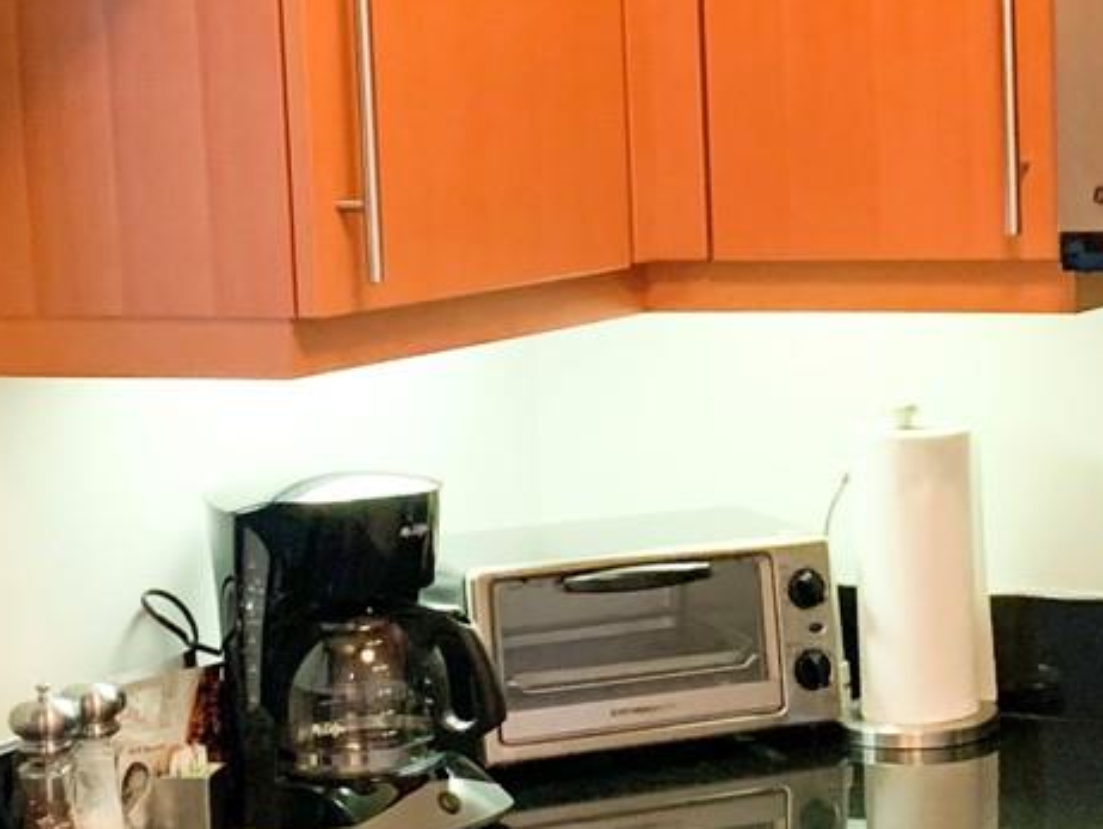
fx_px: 2869
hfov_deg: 21.7
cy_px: 320
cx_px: 714
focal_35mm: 90
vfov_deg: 16.4
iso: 320
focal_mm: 4.25
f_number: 1.8
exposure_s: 1/40
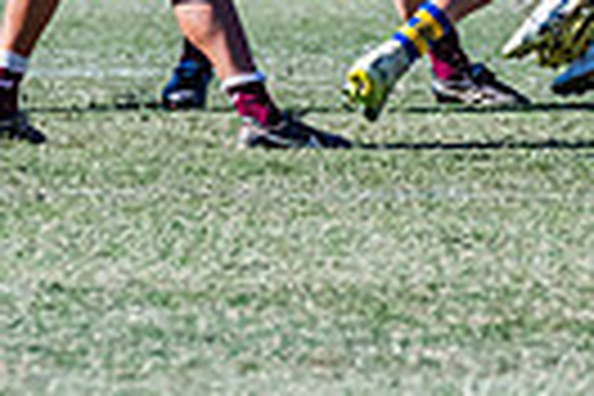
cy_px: -417
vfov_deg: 0.9
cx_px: 700
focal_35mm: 1572
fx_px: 25936
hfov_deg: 1.3
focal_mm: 330
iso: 800
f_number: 7.1
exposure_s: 1/1600
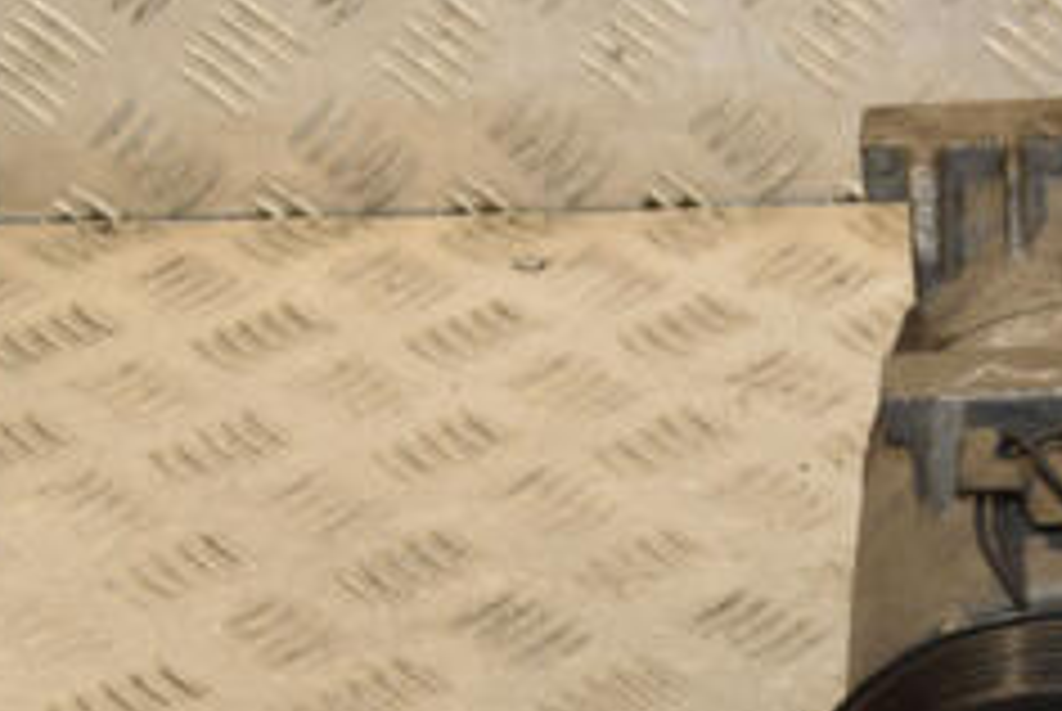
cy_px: 639
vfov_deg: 10.3
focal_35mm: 133
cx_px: 994
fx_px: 3936
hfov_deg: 15.2
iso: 800
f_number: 8
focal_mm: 35
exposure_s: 1/200
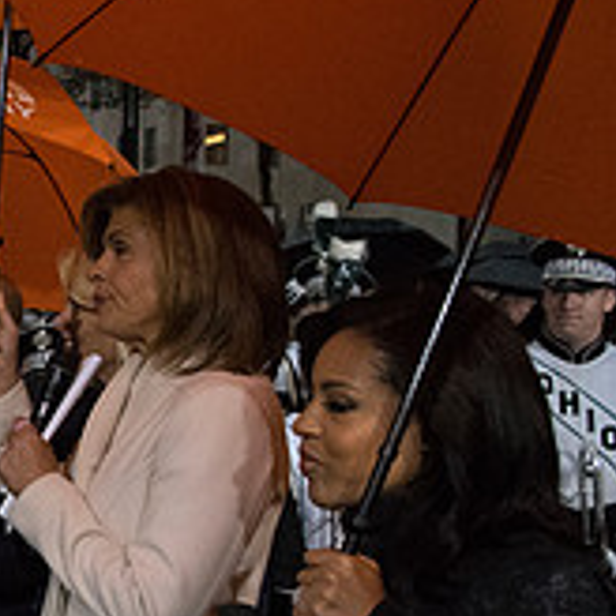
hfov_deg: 19.7
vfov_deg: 23.9
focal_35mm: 72
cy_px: 400
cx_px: -391
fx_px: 1450
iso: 10000
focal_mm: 24
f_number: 4
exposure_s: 1/4000
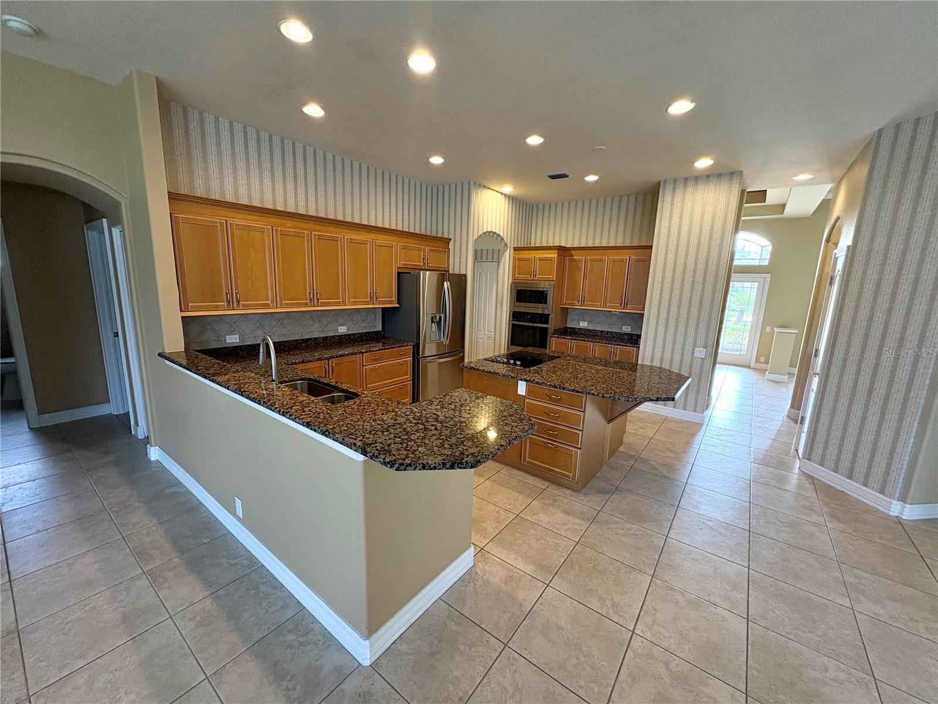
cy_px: 352
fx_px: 379
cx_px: 469
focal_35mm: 14
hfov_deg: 102.1
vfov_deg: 85.7
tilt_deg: -11.4
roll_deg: -0.7
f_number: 2.2
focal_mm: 2.22
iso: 160
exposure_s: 1/60
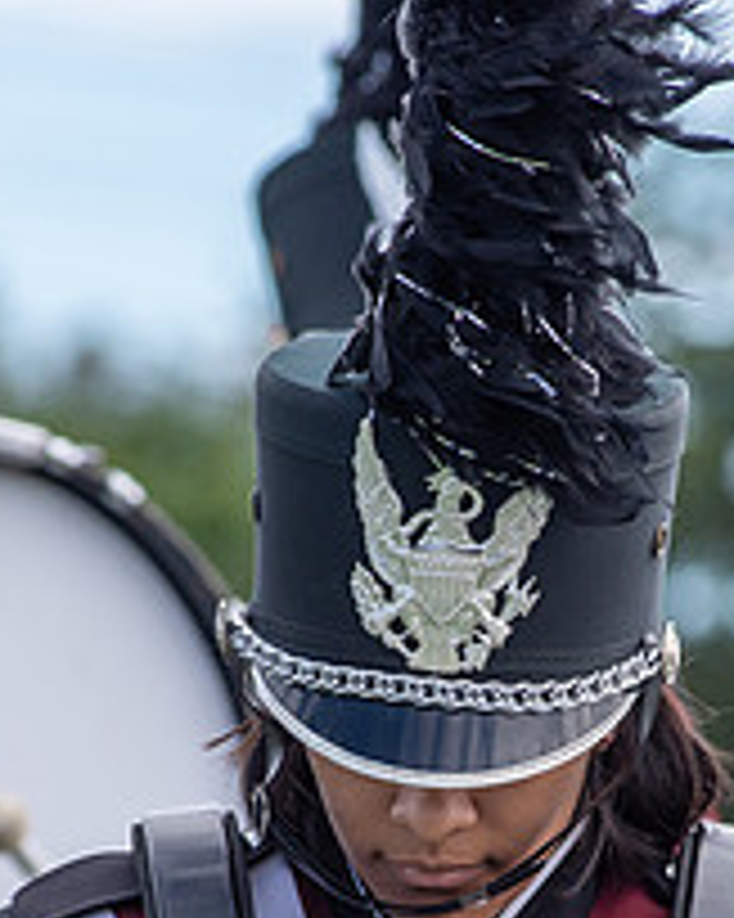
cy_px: 868
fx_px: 16903
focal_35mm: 622
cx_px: 535
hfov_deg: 2.5
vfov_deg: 3.1
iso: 200
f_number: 5.6
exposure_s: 1/640
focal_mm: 200
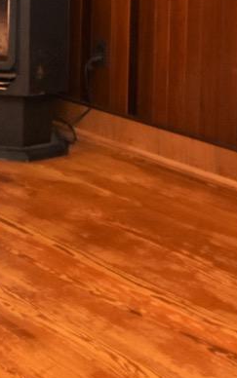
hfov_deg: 13.7
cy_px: -113
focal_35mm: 89
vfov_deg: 21.2
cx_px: -138
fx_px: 915
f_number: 5
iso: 450
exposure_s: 1/60
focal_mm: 11
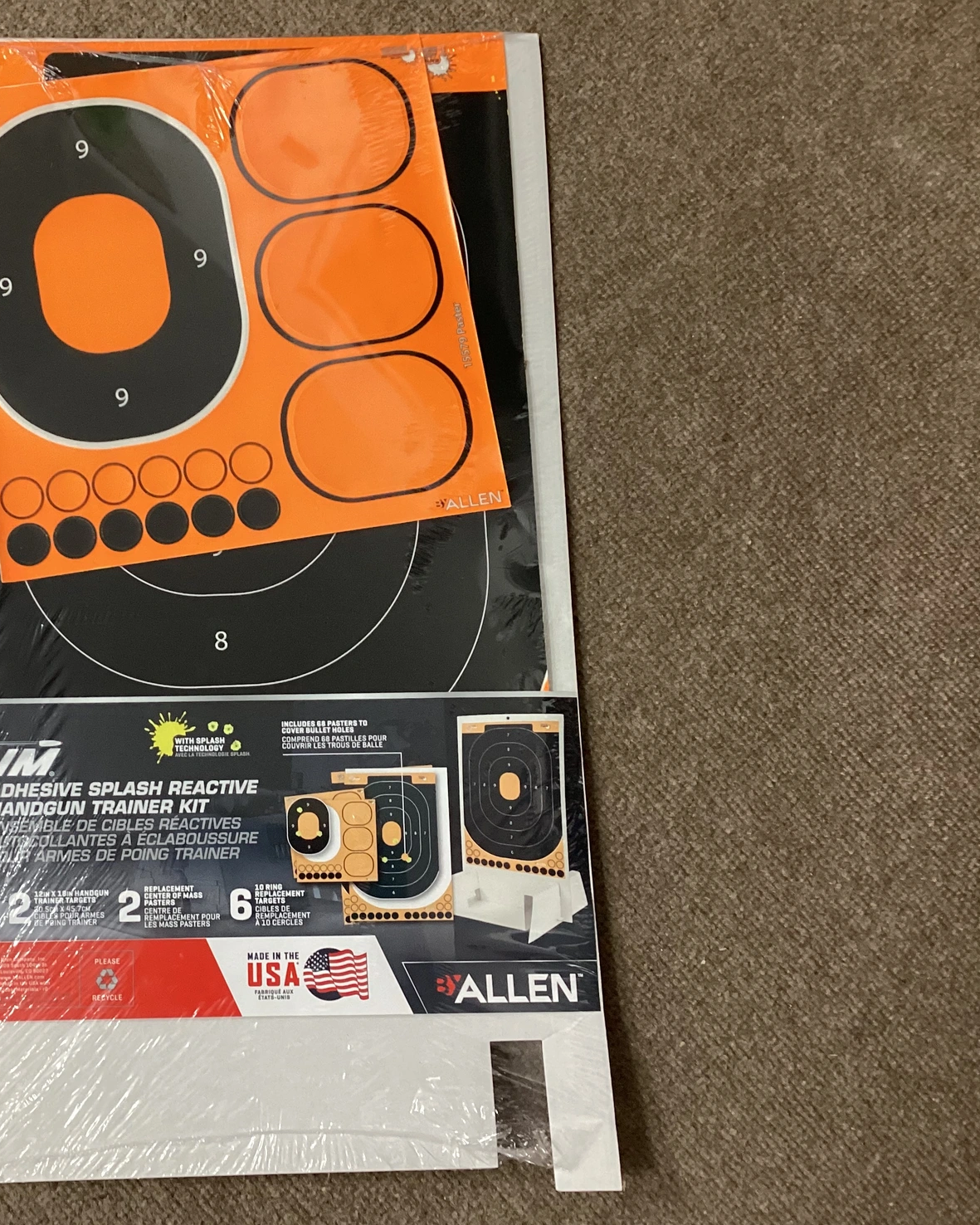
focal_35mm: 41
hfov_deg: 35.5
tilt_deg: -81.8
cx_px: 213
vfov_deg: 44.8
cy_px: 615
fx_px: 1486
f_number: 2.4
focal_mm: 3.3
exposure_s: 1/40
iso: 250
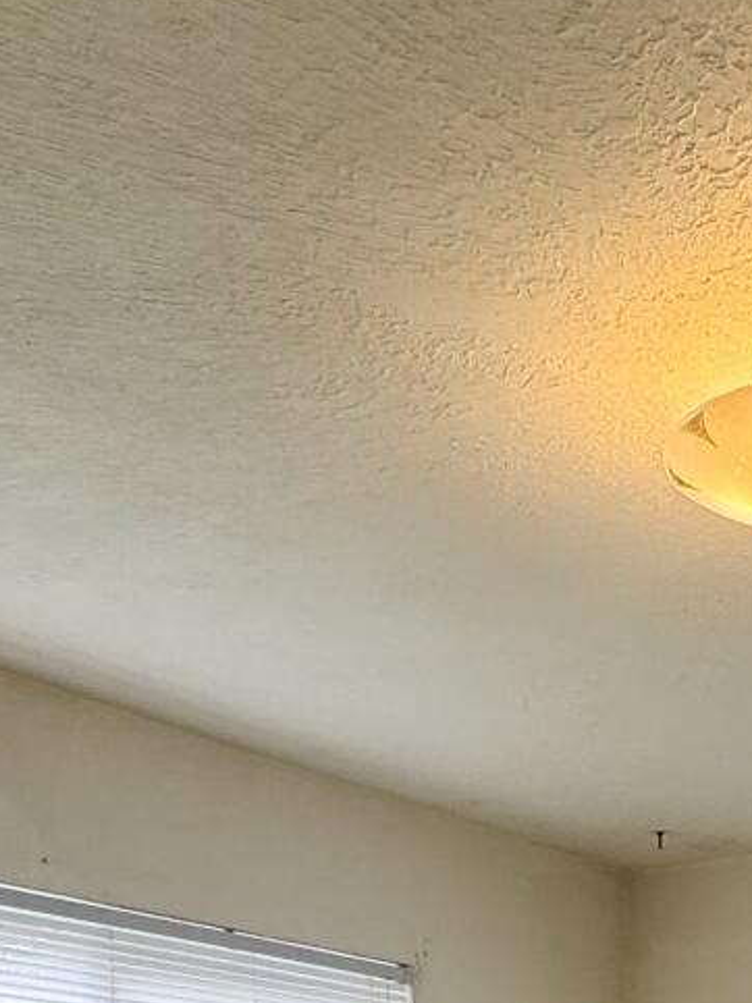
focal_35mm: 58
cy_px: 1483
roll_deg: -0.1
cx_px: 677
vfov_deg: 25.5
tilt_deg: -8.1
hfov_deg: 24.5
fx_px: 1681
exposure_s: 1/120
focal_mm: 2.22
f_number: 2.2
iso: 50
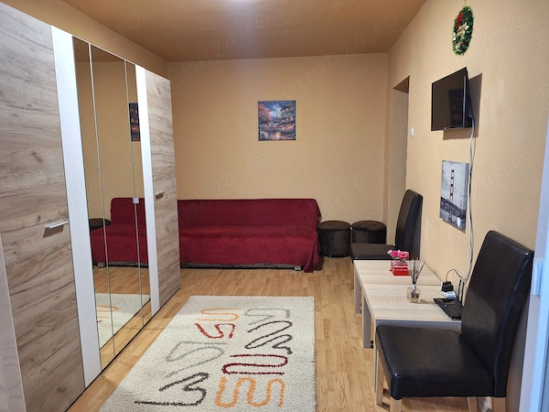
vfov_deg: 58.9
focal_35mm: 23
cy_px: 206
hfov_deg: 73.9
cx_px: 274
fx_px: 365
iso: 200
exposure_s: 1/33
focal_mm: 5.54
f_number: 1.8
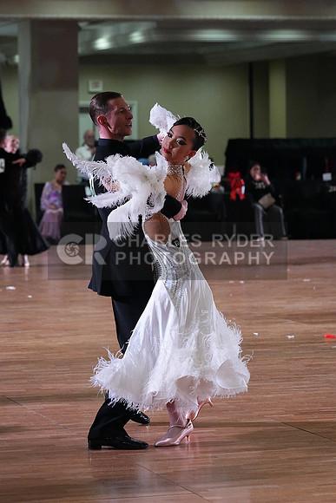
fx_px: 2113
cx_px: 168
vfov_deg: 13.6
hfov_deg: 9.1
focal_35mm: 151
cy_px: 252
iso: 10000
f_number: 6.3
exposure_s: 1/400
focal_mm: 151
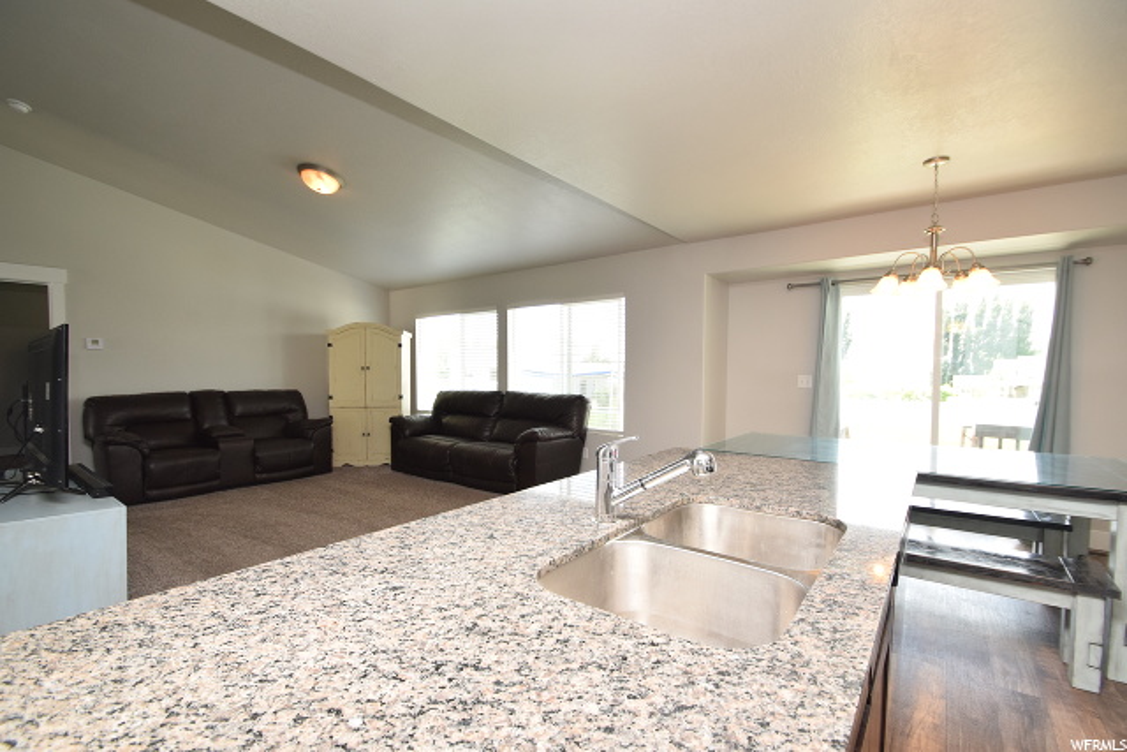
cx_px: 564
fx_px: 470
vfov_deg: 77.4
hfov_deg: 100.4
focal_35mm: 15
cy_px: 376
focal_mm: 10
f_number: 5.6
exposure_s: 1/125
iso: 720
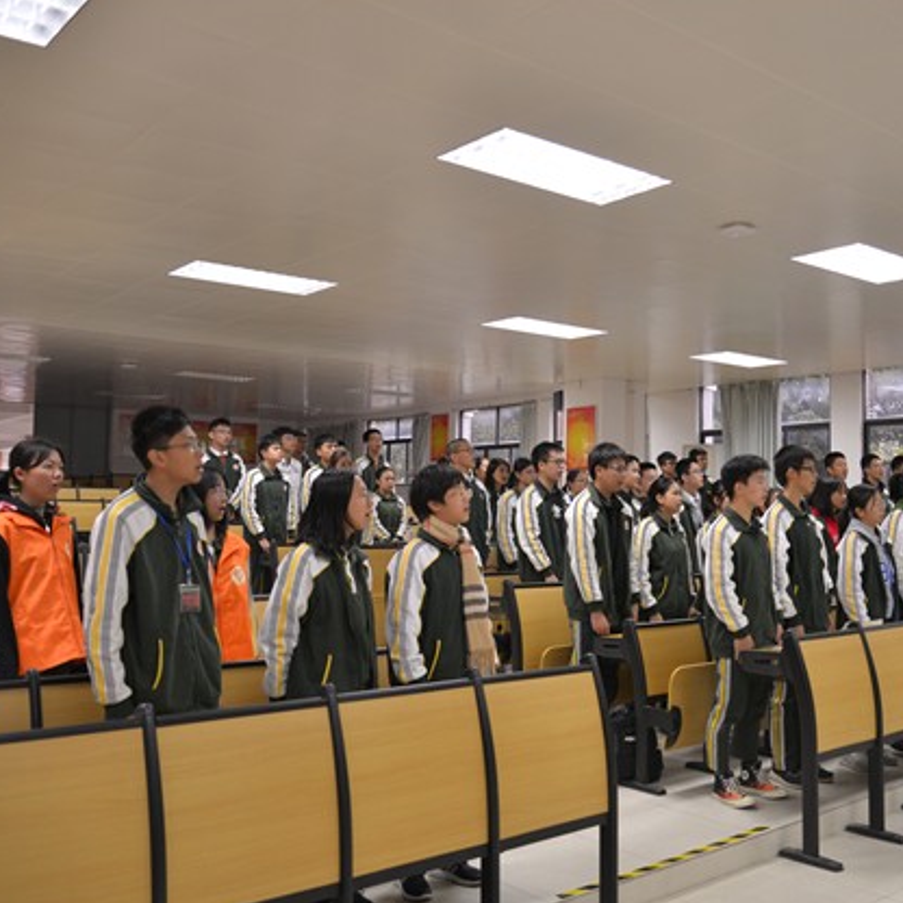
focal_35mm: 34
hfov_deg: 47.7
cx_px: 599
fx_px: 1003
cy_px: 446
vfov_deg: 48.4
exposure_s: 1/80
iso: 800
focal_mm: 26
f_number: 4.5
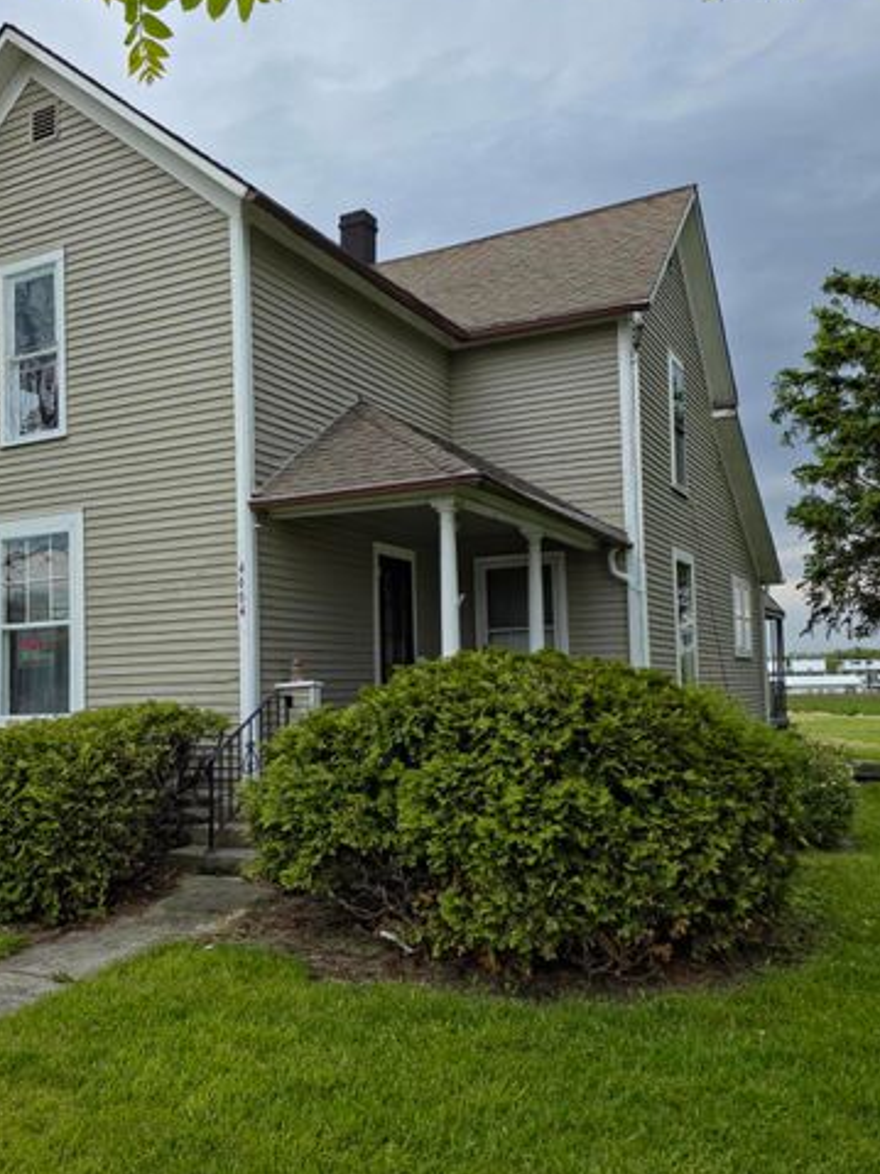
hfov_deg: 43.7
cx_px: 319
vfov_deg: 56.8
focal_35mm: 32
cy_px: 624
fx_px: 1085
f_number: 1.7
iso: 80
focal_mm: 6.3
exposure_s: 1/3687
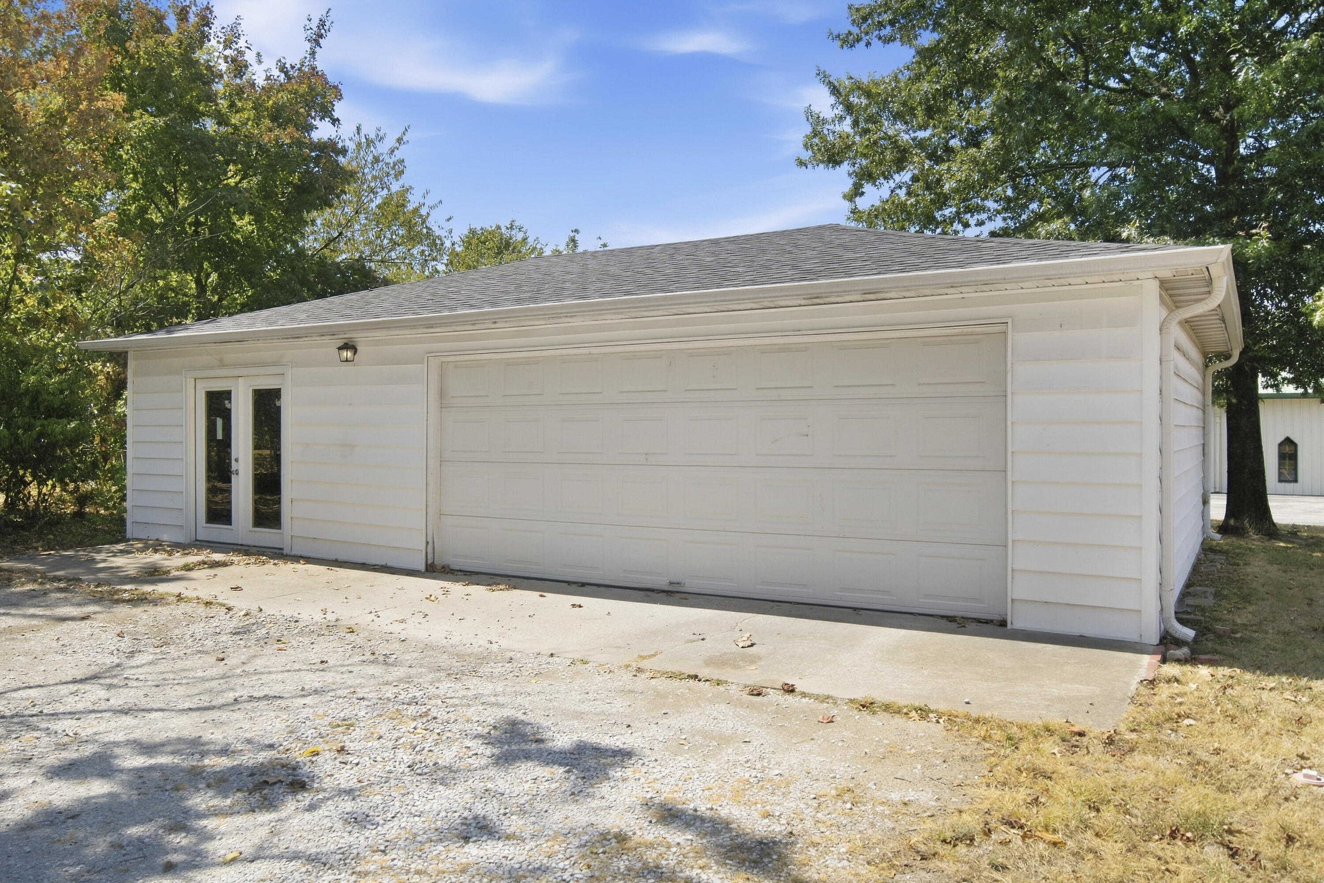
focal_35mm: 25
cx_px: 662
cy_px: 442
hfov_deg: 71.5
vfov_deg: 51.3
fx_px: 919
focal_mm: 25
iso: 320
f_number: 9
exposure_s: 1/640
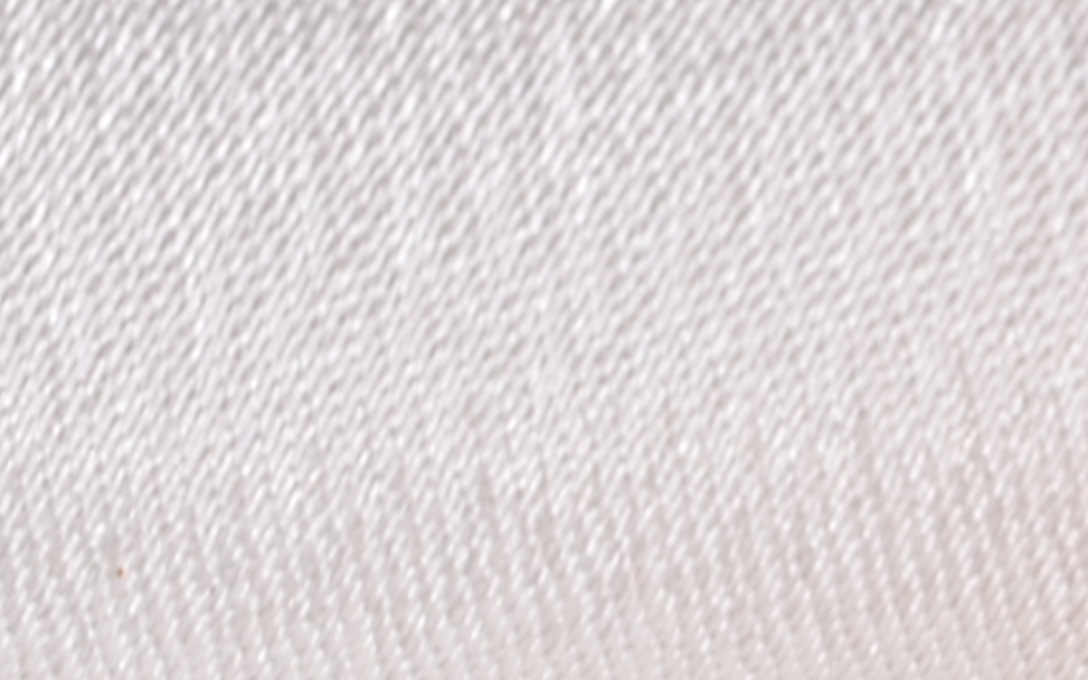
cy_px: 117
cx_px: 2275
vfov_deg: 1.4
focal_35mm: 920
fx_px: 27273
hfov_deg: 2.3
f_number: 14
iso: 100
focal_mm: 105
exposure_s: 1/30
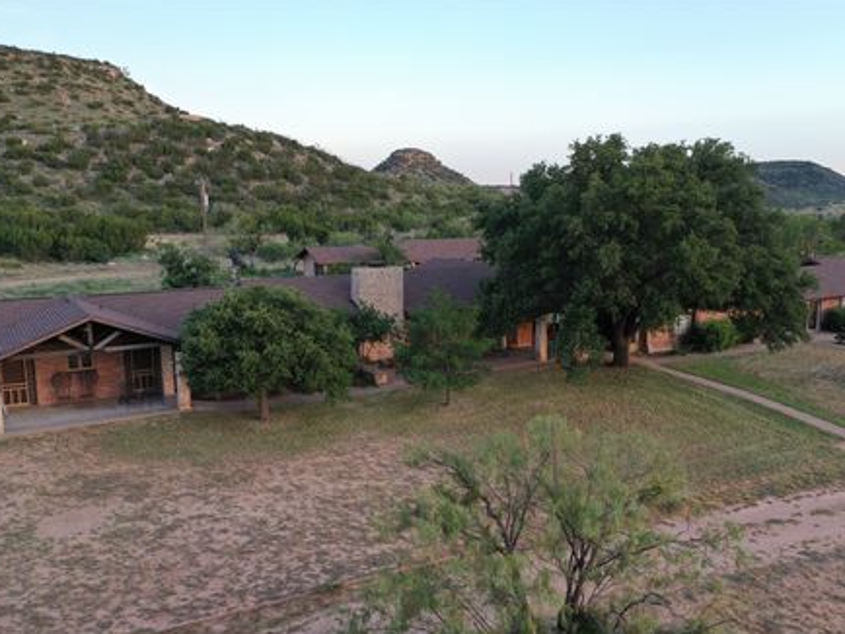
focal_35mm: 31
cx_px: 461
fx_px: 757
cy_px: 322
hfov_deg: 58.2
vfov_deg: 45.5
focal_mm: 10.26
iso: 100
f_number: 3.2
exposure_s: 1/50
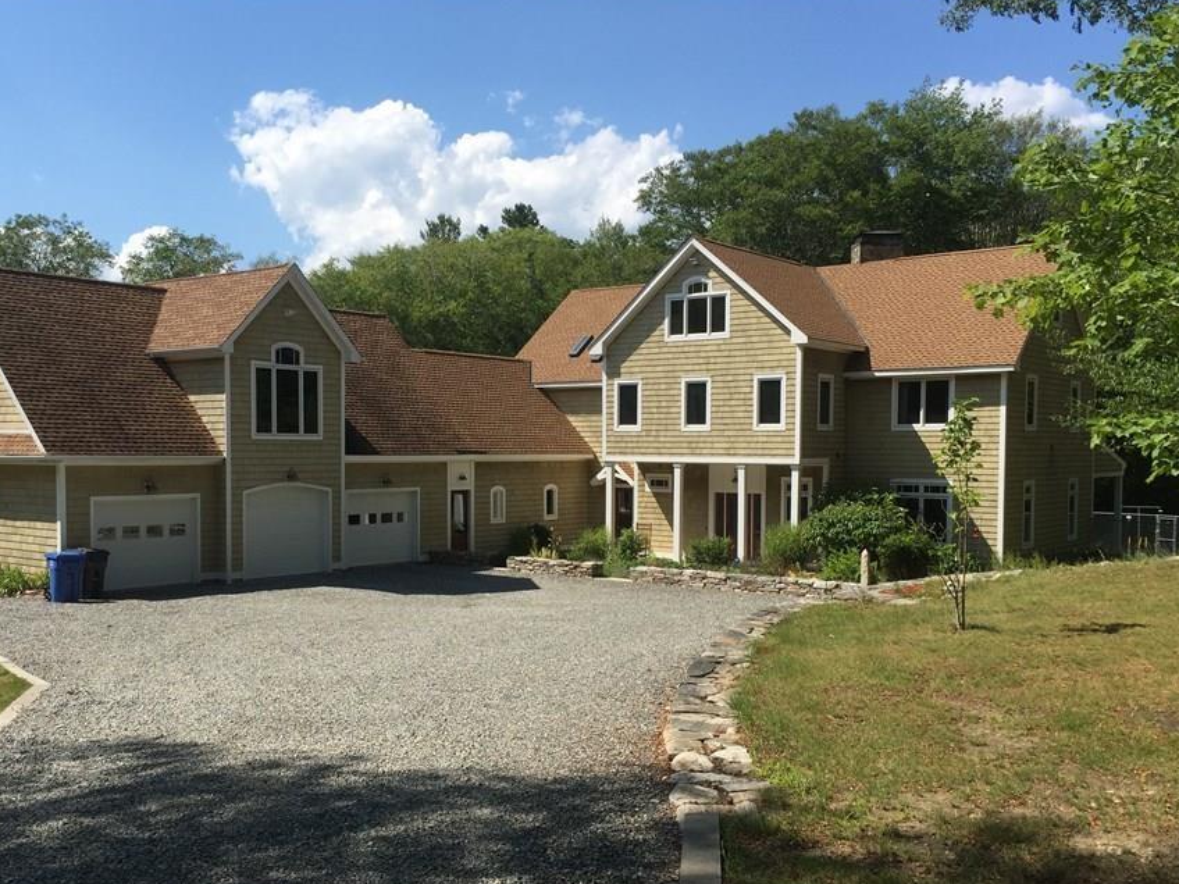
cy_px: 523
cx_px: 545
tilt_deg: -1.8
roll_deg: -0.6
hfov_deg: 52.6
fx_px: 1192
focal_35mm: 35
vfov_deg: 40.5
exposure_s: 1/1883
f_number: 2.2
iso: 32
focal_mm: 4.15
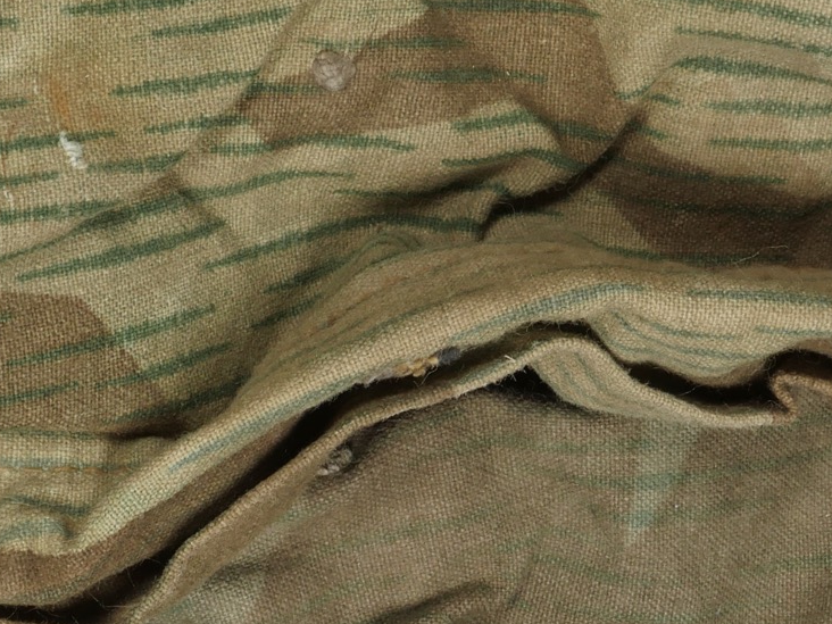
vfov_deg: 9.7
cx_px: 442
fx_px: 3629
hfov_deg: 13.1
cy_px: 722
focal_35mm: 151
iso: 200
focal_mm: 24
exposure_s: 1/100
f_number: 14
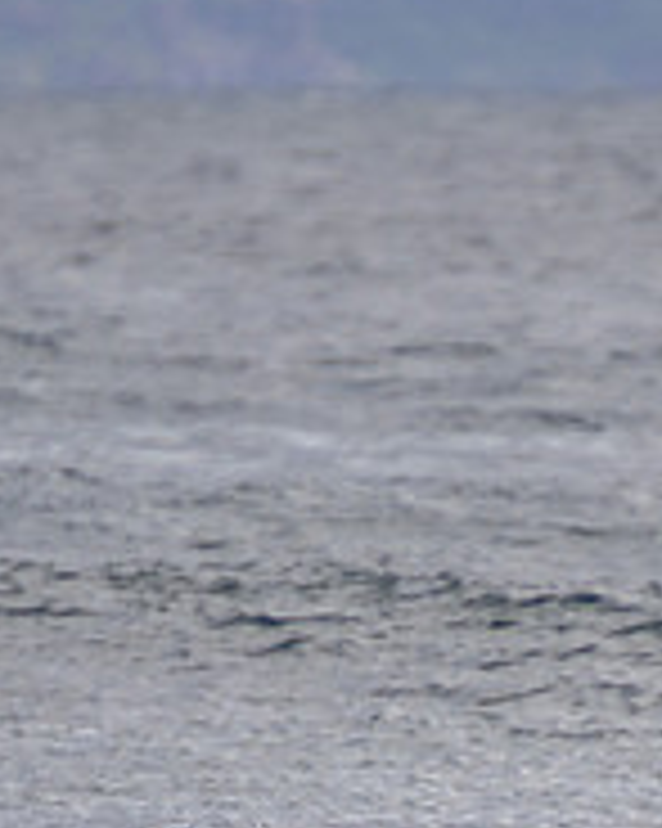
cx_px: 969
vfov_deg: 1.2
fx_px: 39831
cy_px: 1166
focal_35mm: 1625
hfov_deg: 1.0
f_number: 5.6
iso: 280
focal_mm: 400
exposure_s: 1/2000
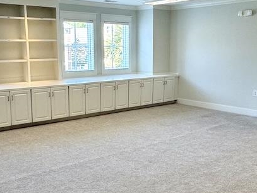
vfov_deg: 32.8
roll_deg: +0.0
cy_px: 110
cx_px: 130
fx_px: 327
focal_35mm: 44
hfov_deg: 43.0
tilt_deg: -11.3
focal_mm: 2.22
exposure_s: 1/120
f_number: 2.2
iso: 125
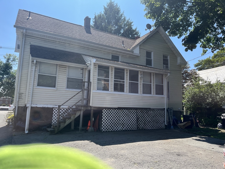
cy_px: 84
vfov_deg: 53.1
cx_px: 112
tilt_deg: +8.2
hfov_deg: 67.3
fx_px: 169
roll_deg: -0.7
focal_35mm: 26
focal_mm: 5.1
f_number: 1.6
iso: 50
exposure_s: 1/1923
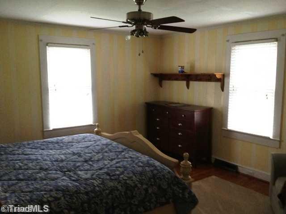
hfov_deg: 52.6
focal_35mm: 35
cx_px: 143
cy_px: 107
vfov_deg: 40.7
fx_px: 289
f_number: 2.4
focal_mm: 4.28
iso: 250
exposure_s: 1/20
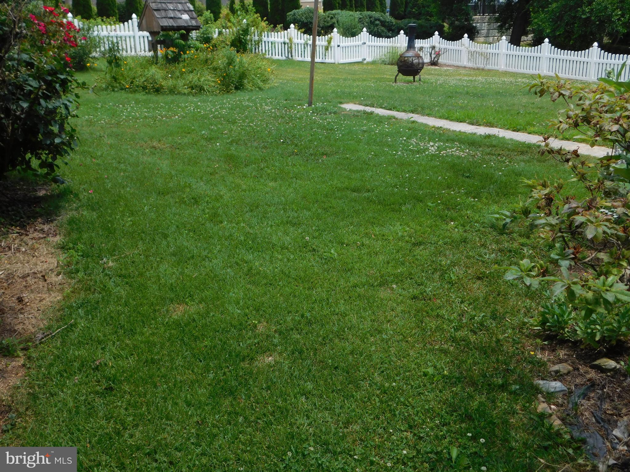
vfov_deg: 39.7
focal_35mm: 36
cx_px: 315
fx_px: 655
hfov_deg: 51.4
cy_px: 236
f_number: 3.5
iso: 125
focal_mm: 6.3
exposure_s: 1/1000
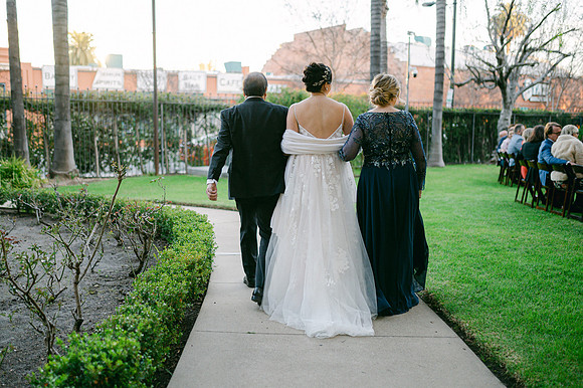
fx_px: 611
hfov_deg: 51.0
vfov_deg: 35.2
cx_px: 274
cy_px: 201
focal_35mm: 38
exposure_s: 1/2000
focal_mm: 35
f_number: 1.4
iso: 1000
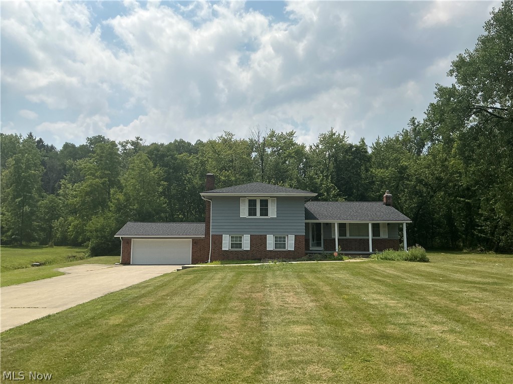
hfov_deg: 63.4
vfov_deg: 49.7
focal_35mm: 28
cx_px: 256
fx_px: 415
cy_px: 192
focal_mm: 3
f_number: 1.8
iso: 25
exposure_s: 1/4405
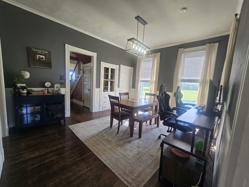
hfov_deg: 106.2
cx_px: 124
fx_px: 94
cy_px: 94
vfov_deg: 89.9
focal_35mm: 13
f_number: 2.2
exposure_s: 1/60
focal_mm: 2.2
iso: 64
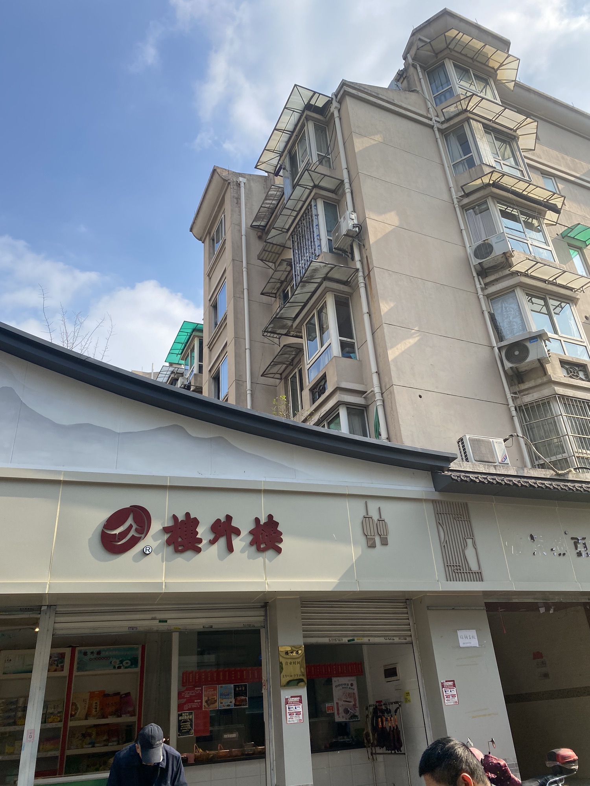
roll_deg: +2.6
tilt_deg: +32.1
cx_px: 295
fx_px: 591
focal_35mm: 26
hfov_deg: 53.1
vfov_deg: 67.3
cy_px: 393
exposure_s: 1/1838
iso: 32
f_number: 1.8
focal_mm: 4.25
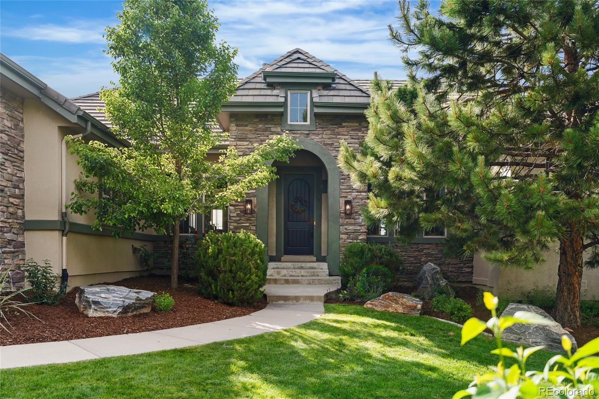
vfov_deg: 44.3
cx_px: 300
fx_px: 491
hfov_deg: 62.8
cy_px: 200
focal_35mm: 30
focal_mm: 29.5
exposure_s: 1/500
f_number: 4
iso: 160
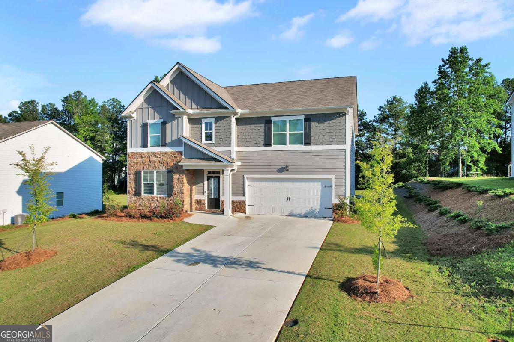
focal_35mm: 22
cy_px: 171
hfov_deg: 78.6
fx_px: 314
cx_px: 257
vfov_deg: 57.2
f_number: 2.8
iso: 130
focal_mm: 8.38
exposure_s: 1/1600
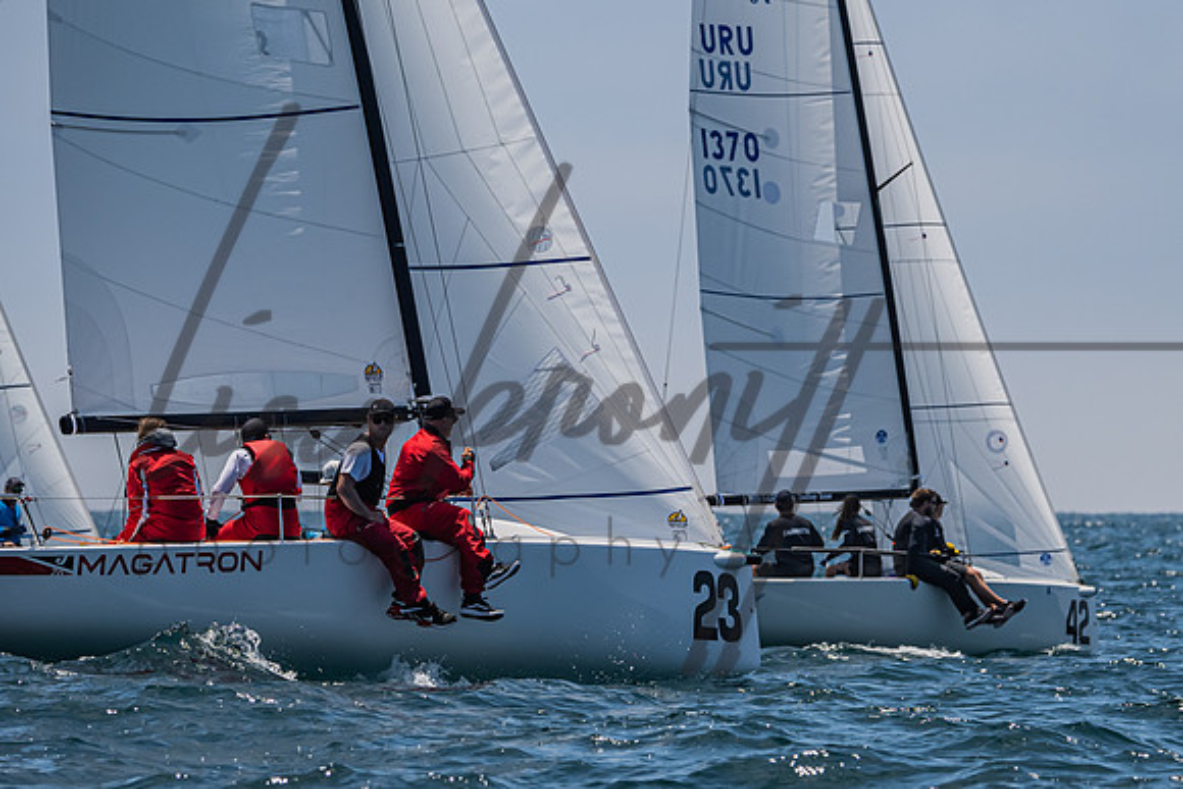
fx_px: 11687
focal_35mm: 356
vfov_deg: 3.9
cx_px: 850
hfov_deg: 5.8
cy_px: 453
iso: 400
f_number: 6.3
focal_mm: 230
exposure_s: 1/3200
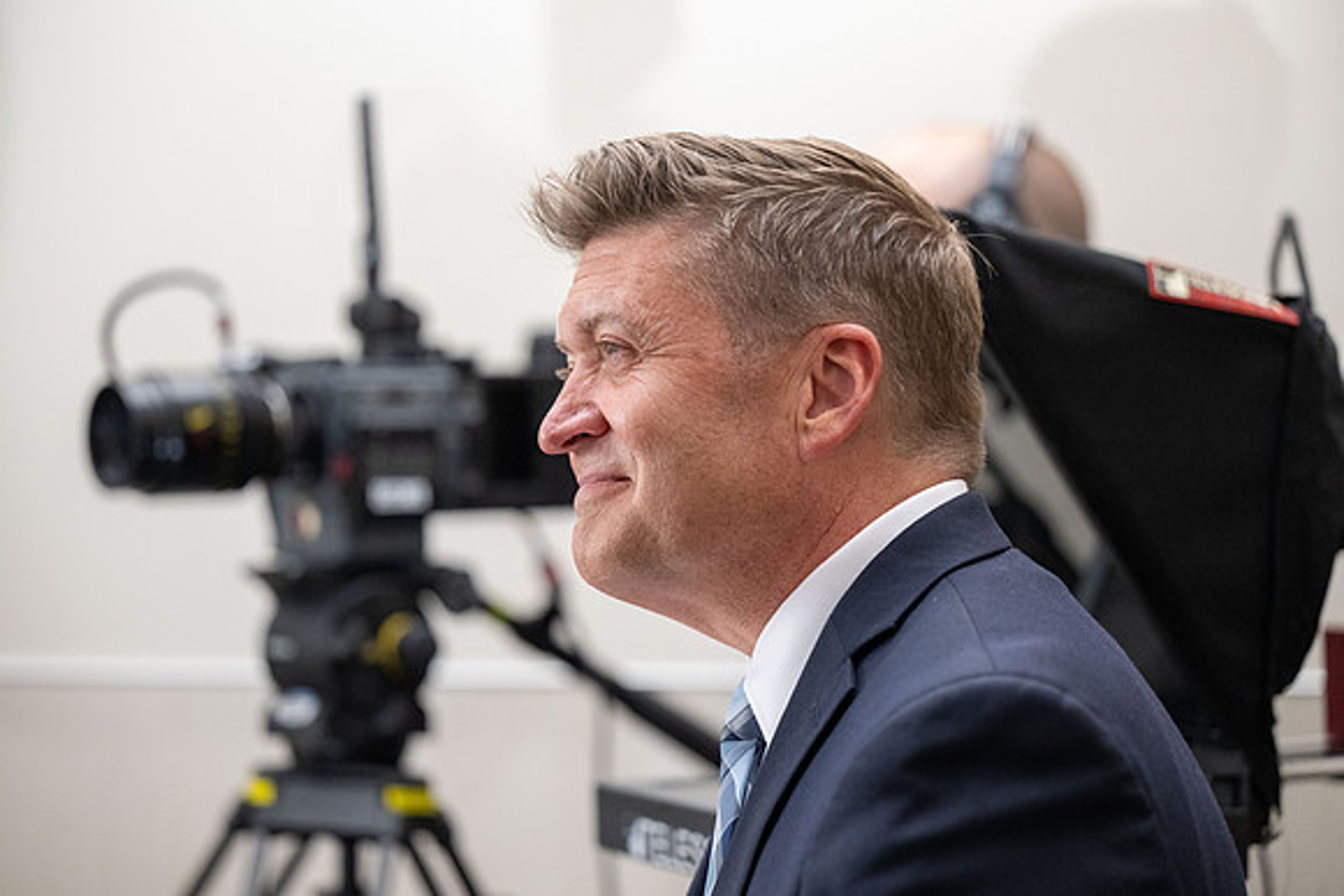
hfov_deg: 18.6
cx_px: 672
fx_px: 4107
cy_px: 448
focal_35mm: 110
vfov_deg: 12.5
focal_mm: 110
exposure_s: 1/160
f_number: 2.8
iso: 3200
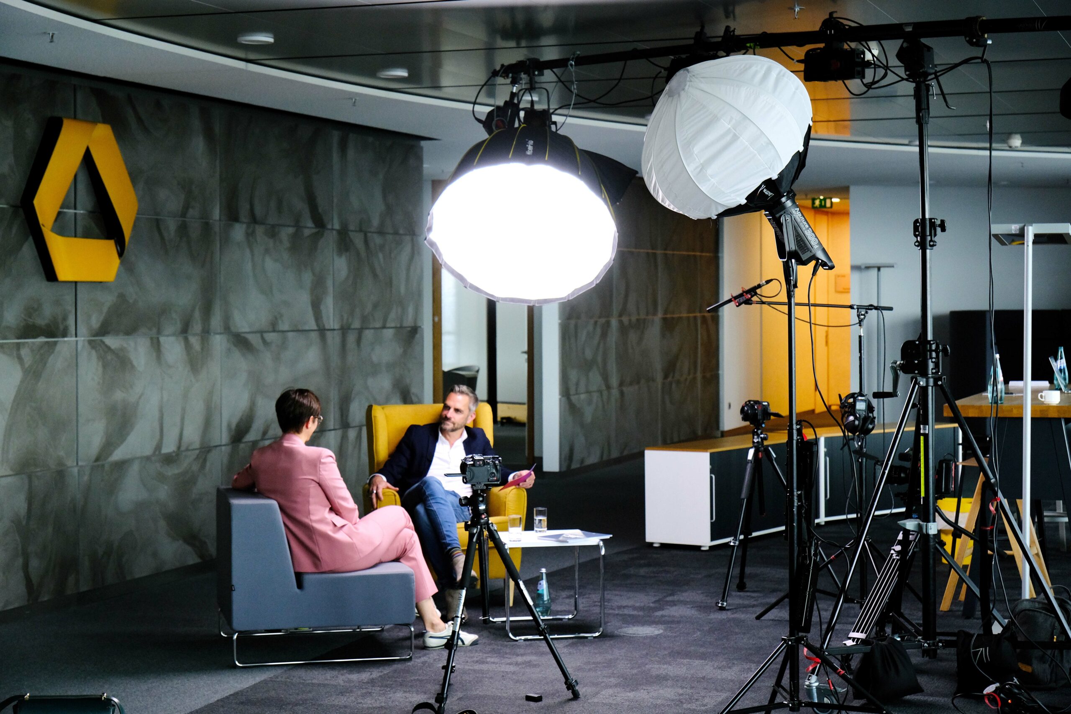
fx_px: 1874
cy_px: 357
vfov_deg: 21.6
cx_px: 536
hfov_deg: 31.9
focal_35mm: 63
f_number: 4
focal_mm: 41.8
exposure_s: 1/200
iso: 1250
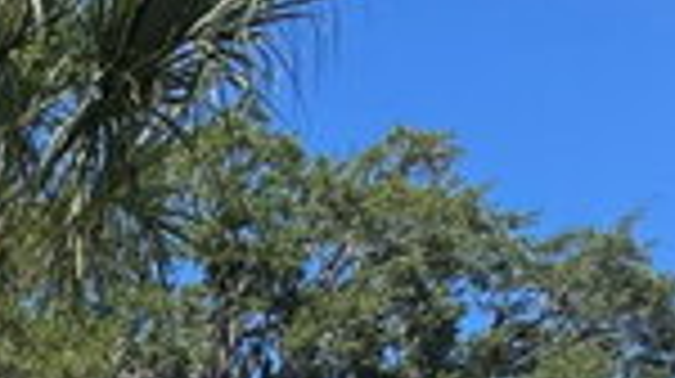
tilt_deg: -4.3
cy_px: 810
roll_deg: -0.3
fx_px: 930
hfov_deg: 27.0
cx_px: -356
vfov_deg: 16.1
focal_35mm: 52
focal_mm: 2.22
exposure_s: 1/641
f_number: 2.2
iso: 40
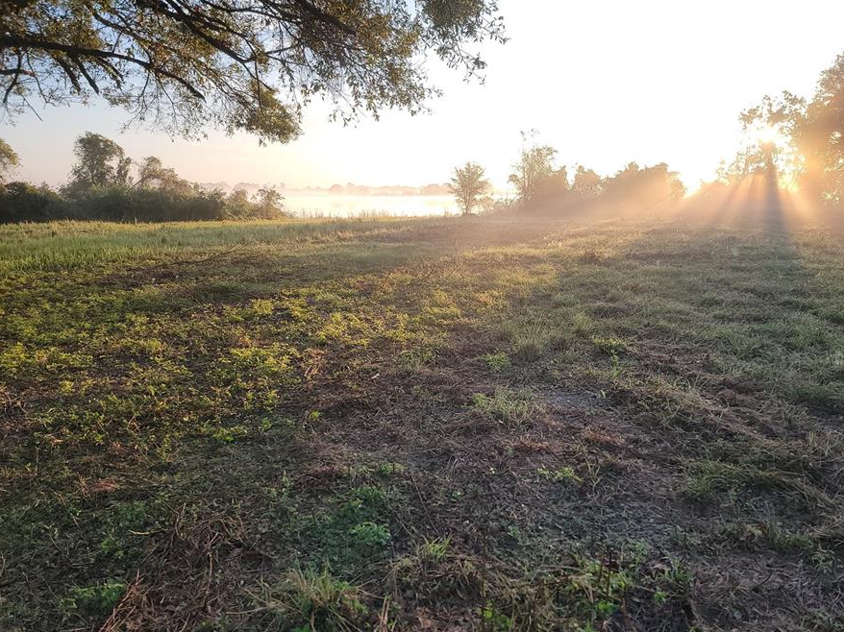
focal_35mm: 28
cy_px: 339
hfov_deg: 63.3
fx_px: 683
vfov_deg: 49.7
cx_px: 471
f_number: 1.8
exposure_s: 1/220
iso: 16
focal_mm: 6.7
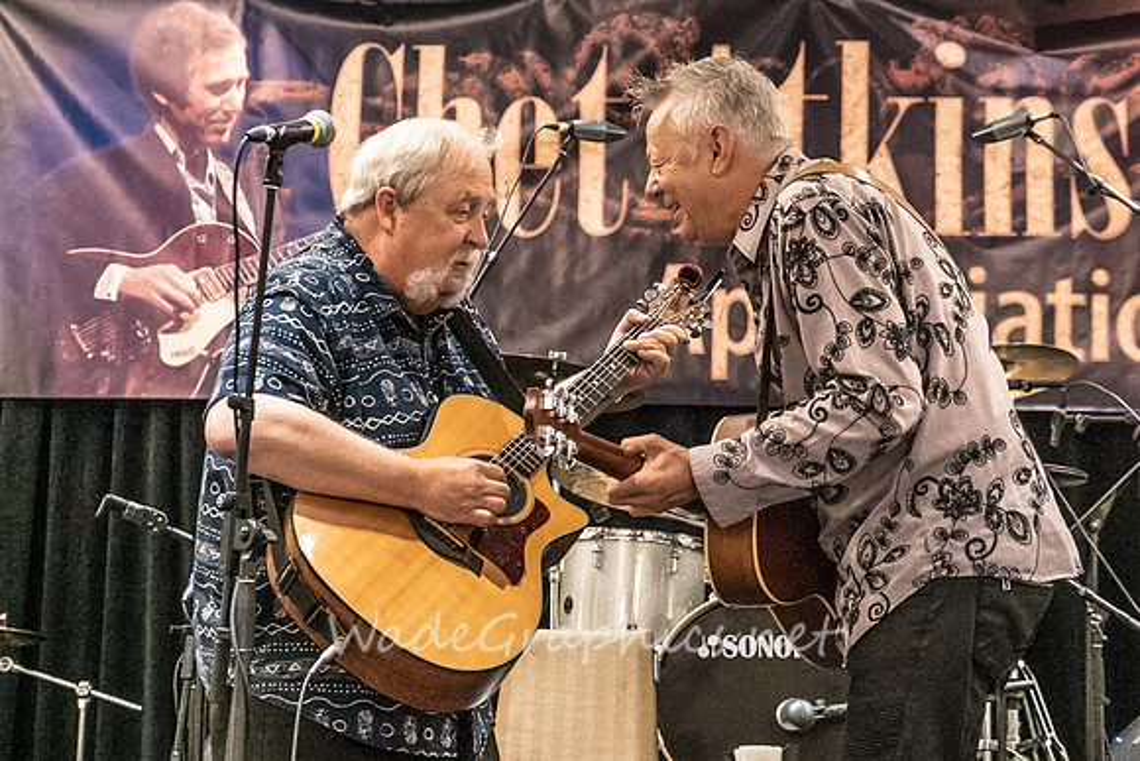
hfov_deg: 19.9
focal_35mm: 103
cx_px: 570
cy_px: 378
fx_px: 3252
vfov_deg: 13.3
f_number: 5.6
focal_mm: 61
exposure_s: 1/200
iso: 10000
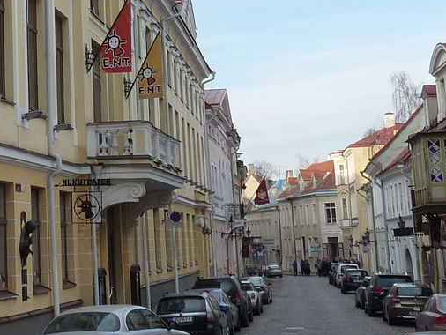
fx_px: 1018
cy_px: 28
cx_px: 6
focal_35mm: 79
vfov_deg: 18.3
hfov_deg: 23.7
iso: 125
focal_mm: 4.1
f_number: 4
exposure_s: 1/200
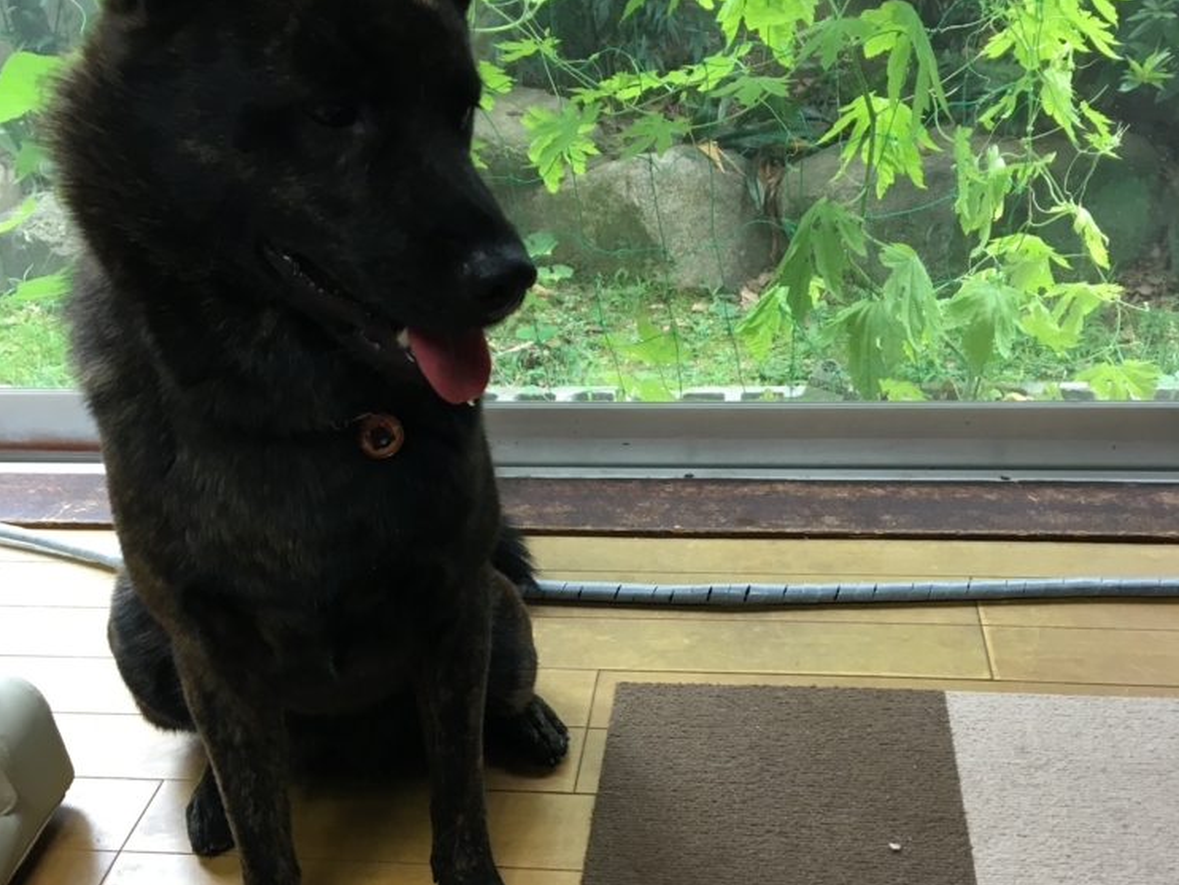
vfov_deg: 35.8
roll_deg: +1.8
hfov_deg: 46.8
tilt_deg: -30.7
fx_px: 1363
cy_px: 555
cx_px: 582
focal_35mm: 40
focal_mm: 4.15
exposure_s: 1/30
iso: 64
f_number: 2.2
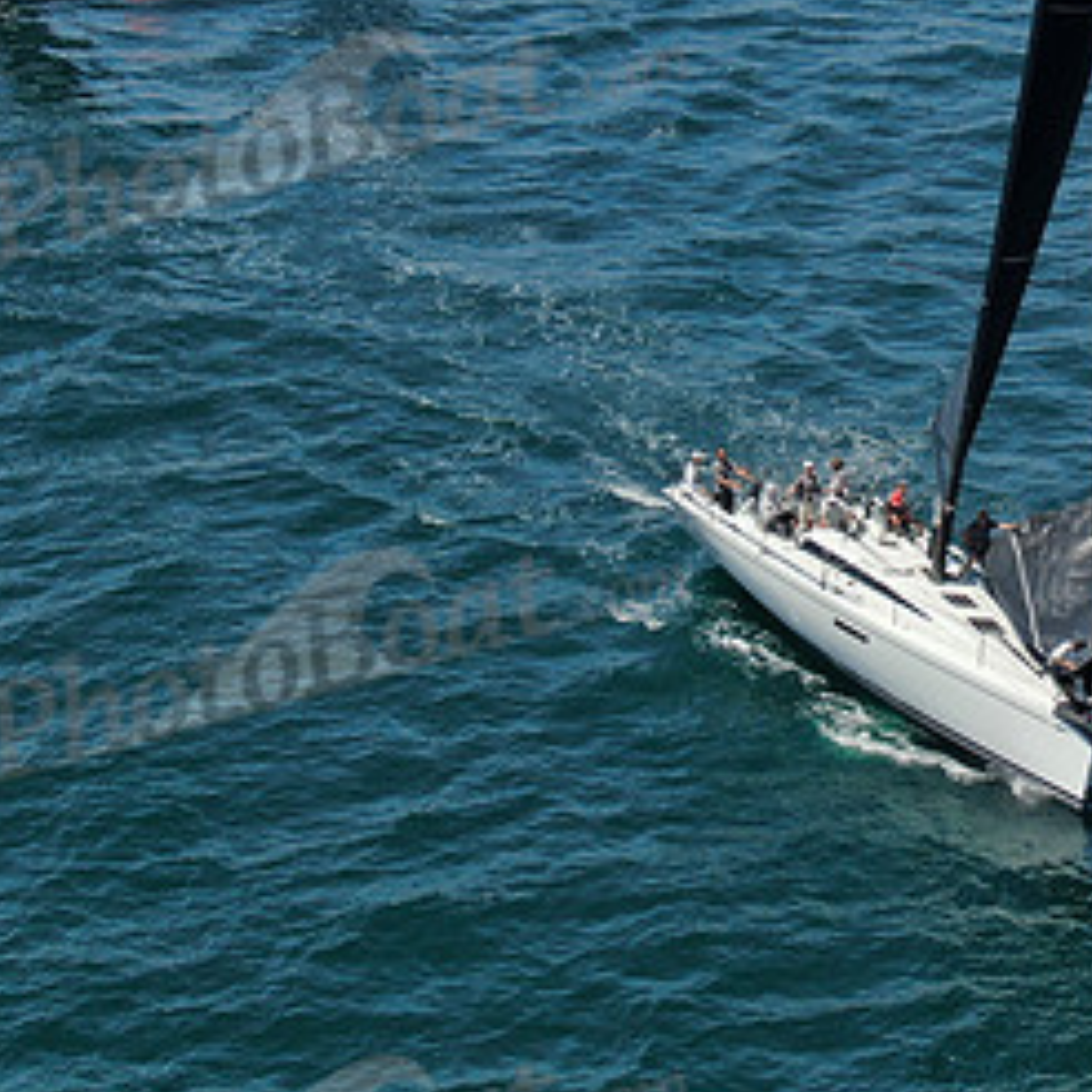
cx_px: 950
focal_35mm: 100
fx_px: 3569
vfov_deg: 17.3
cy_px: 322
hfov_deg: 17.2
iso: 100
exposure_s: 1/800
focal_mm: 8.6
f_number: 3.8
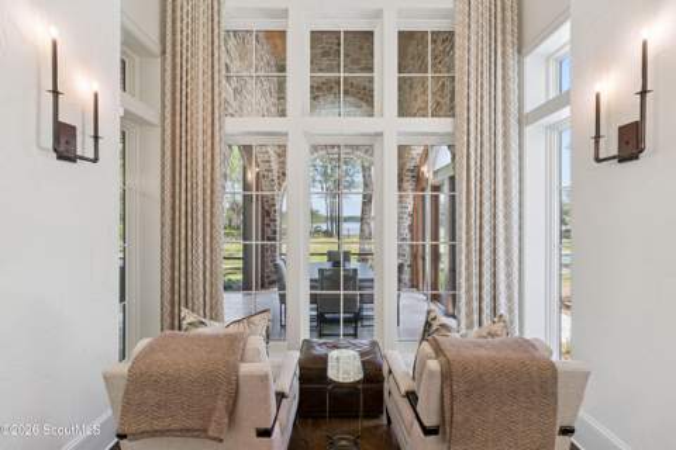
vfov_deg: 67.4
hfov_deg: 90.0
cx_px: 338
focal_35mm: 18
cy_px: 225
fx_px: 338
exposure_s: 1/25
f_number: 8
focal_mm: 18
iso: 250
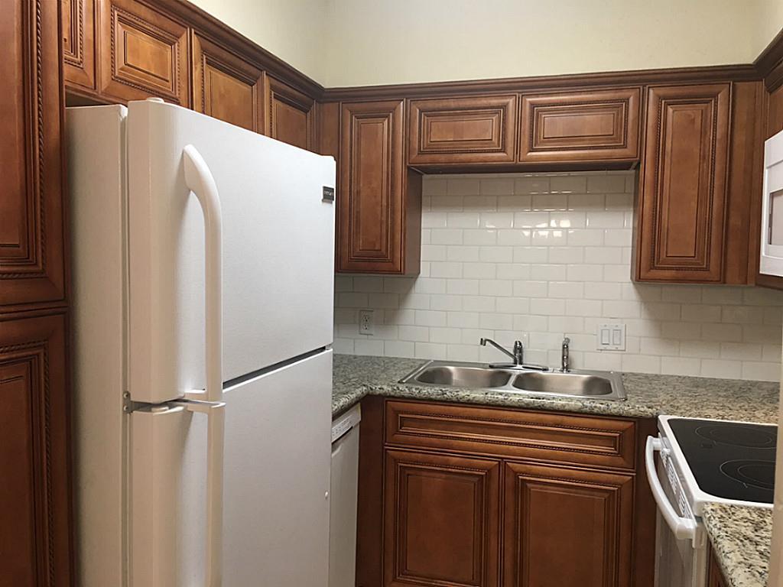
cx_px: 392
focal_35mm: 29
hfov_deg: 61.7
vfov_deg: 48.2
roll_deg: -0.7
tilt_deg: -3.9
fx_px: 656
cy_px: 294
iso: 32
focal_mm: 4.15
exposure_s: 1/15
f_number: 2.2
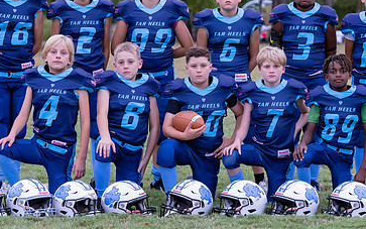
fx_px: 1626
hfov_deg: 12.8
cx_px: 209
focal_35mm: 163
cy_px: 70
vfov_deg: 8.0
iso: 1600
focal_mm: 90
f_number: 4
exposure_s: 1/320
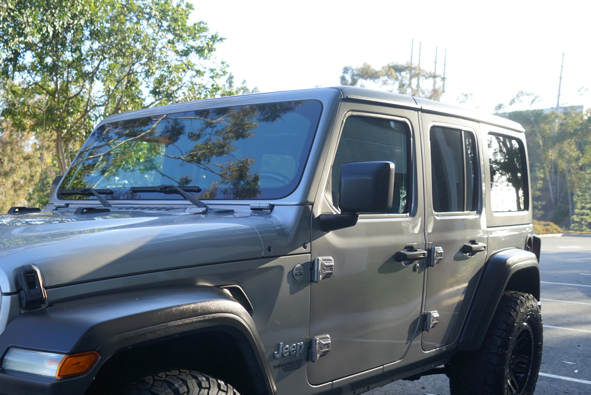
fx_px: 690
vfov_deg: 30.8
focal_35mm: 42
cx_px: 88
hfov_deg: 43.4
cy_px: 340
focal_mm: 24
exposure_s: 1/160
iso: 125
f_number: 4
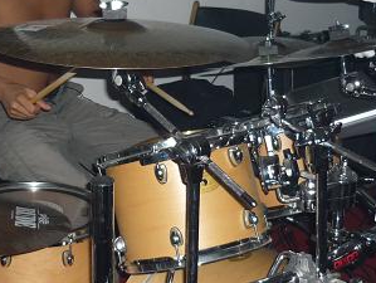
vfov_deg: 20.5
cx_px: 75
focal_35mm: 72
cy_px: 130
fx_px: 783
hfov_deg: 26.5
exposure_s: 1/30
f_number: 2.8
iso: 160
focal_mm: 5.5
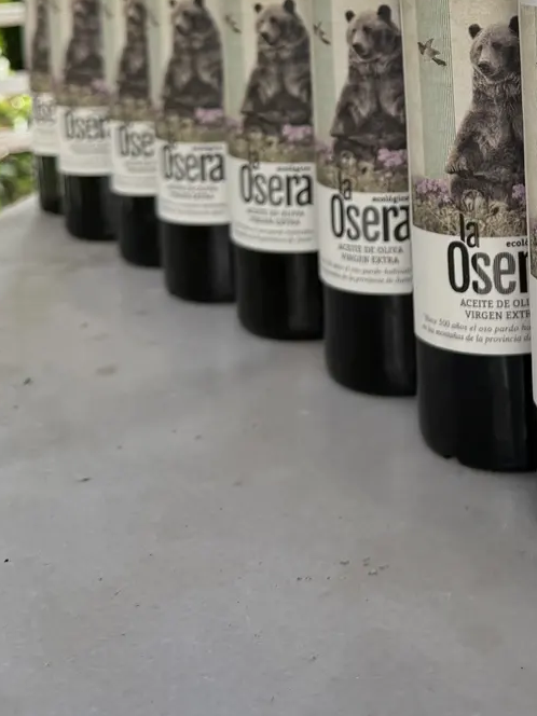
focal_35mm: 53
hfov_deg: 25.7
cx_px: 570
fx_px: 1096
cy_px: -1
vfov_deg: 33.1
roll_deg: +1.6
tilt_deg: -4.4
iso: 100
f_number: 1.78
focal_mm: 6.76
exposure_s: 1/243
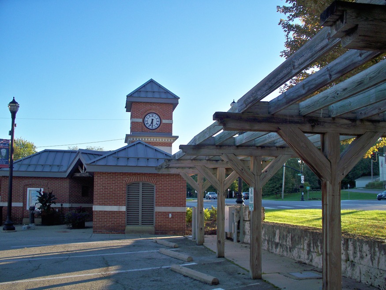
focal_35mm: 35
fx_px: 390
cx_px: 193
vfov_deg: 40.7
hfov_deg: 52.6
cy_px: 145
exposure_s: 1/500
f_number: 4.8
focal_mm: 7.54
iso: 80
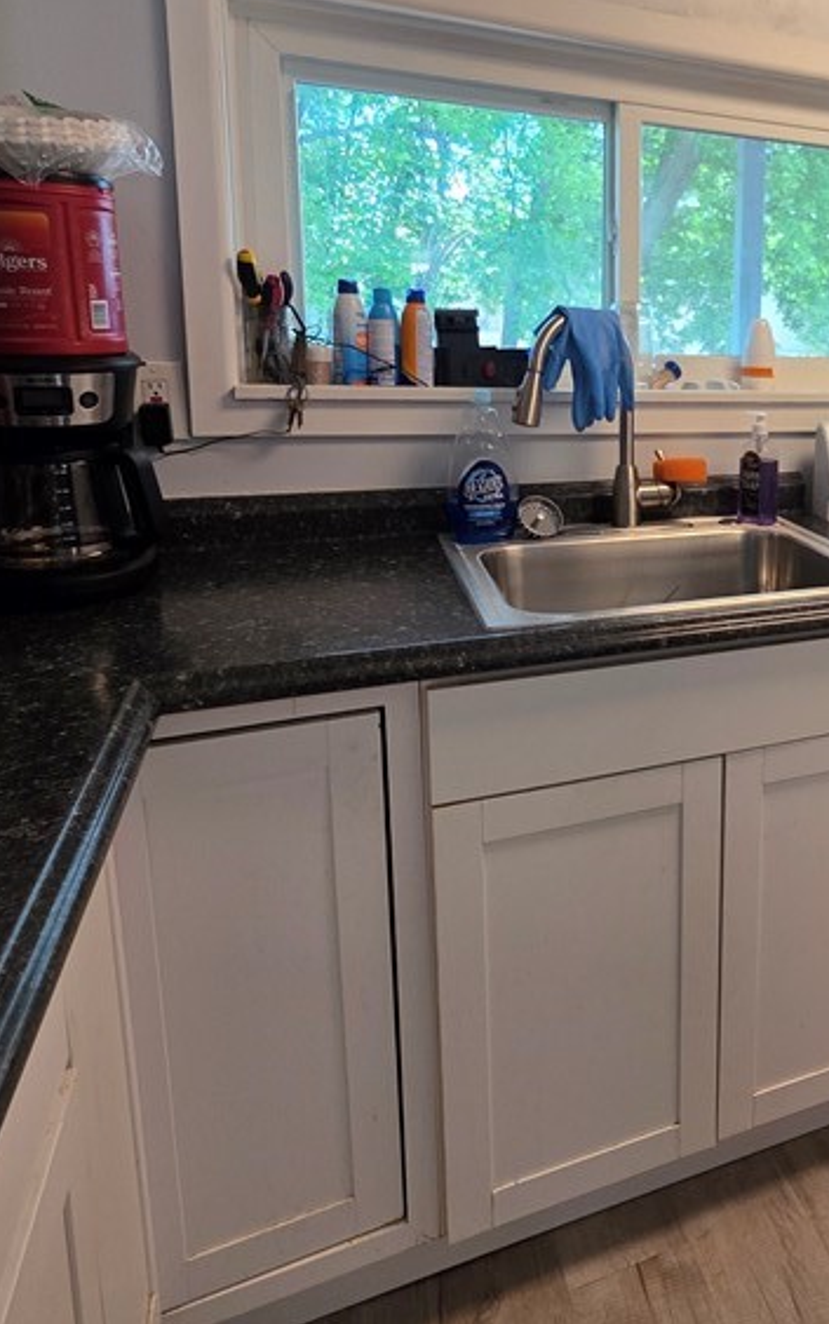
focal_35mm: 25
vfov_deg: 71.4
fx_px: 903
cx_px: 813
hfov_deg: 43.0
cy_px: 502
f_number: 1.9
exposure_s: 1/120
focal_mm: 2.2
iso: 100
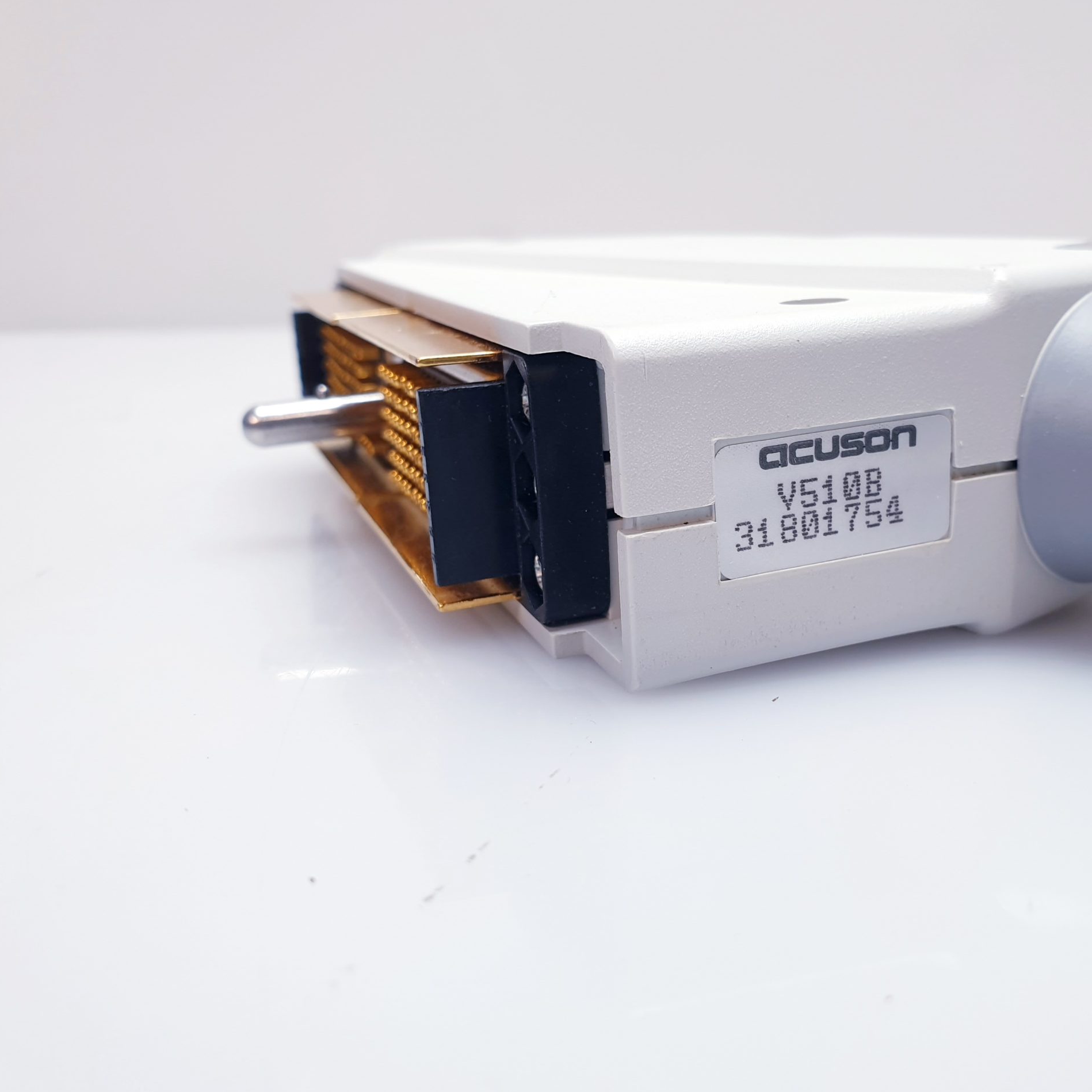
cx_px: 669
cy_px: 542
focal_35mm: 31
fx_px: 1106
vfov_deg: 52.5
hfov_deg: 52.1
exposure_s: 1/50
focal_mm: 4.3
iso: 64
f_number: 2.4
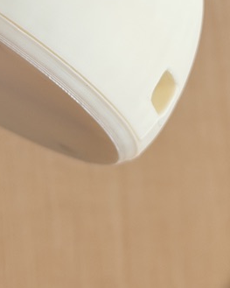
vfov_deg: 12.7
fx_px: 1243
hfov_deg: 10.5
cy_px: -108
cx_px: 6
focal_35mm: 146
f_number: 1.78
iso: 50
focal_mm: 6.76
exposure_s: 1/121
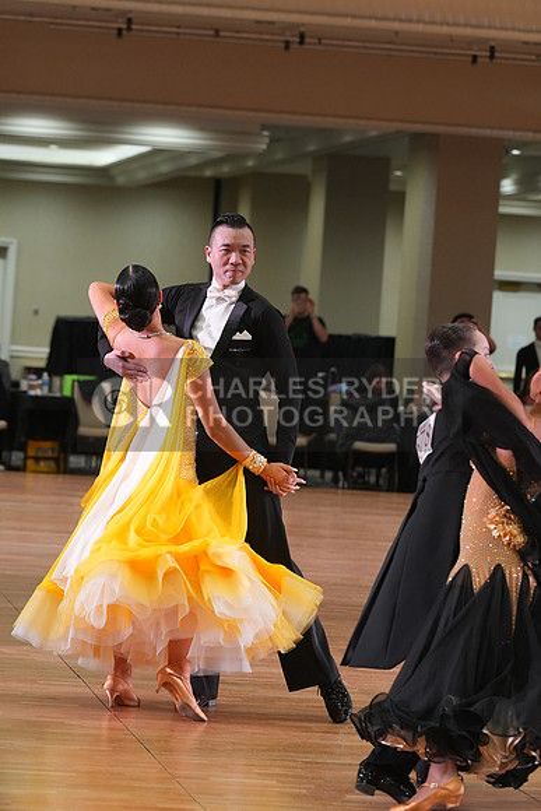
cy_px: 406
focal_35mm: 151
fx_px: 3401
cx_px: 270
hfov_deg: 9.1
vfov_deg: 13.6
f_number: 5.6
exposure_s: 1/250
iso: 4000
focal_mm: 151
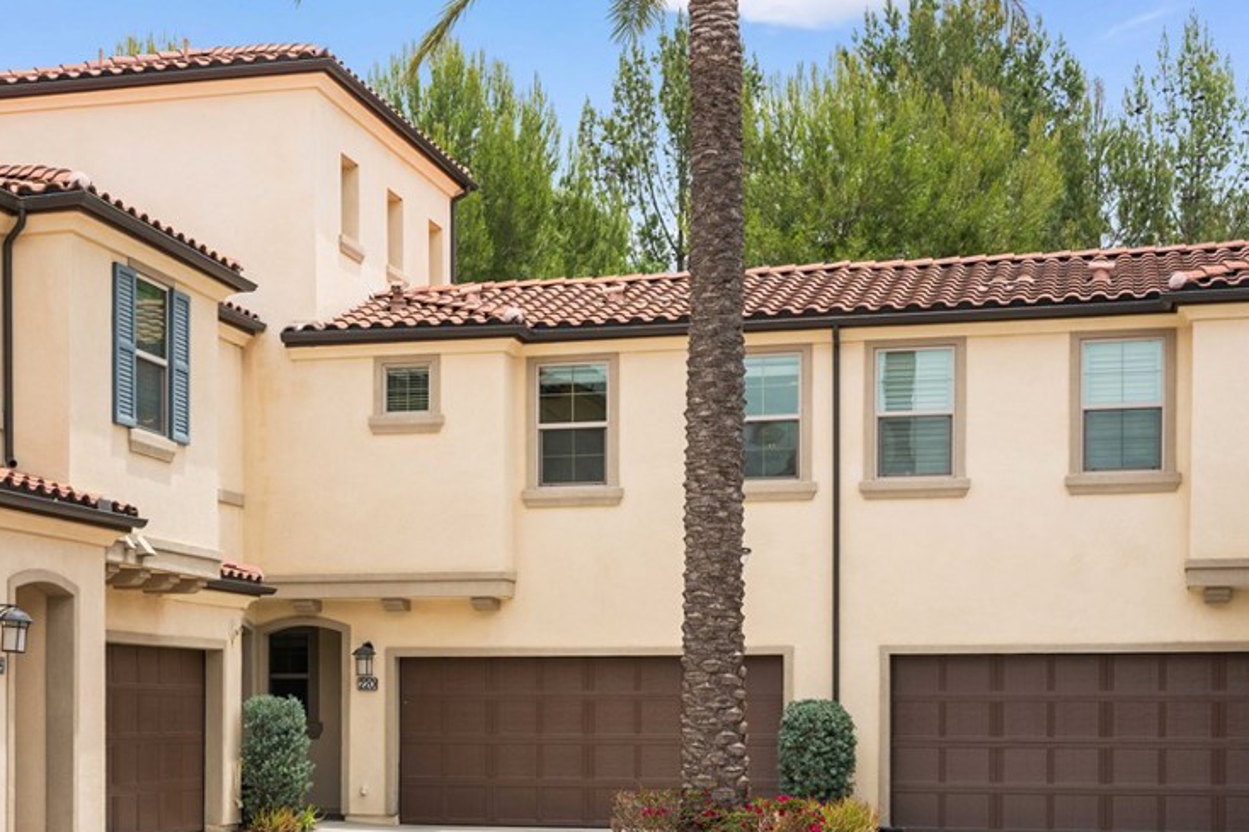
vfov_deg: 22.6
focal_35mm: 60
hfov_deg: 33.1
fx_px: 2081
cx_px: 400
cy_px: 414
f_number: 5.6
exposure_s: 1/1600
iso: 250
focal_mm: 43
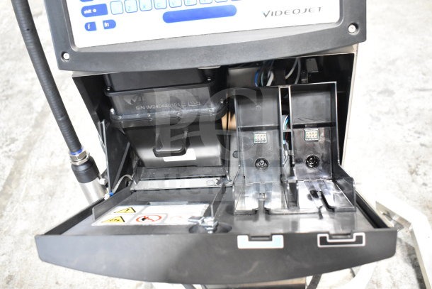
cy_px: 144
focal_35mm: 33
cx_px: 216
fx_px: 396
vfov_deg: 40.0
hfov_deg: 57.2
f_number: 5.6
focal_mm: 22
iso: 6400
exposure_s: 1/125
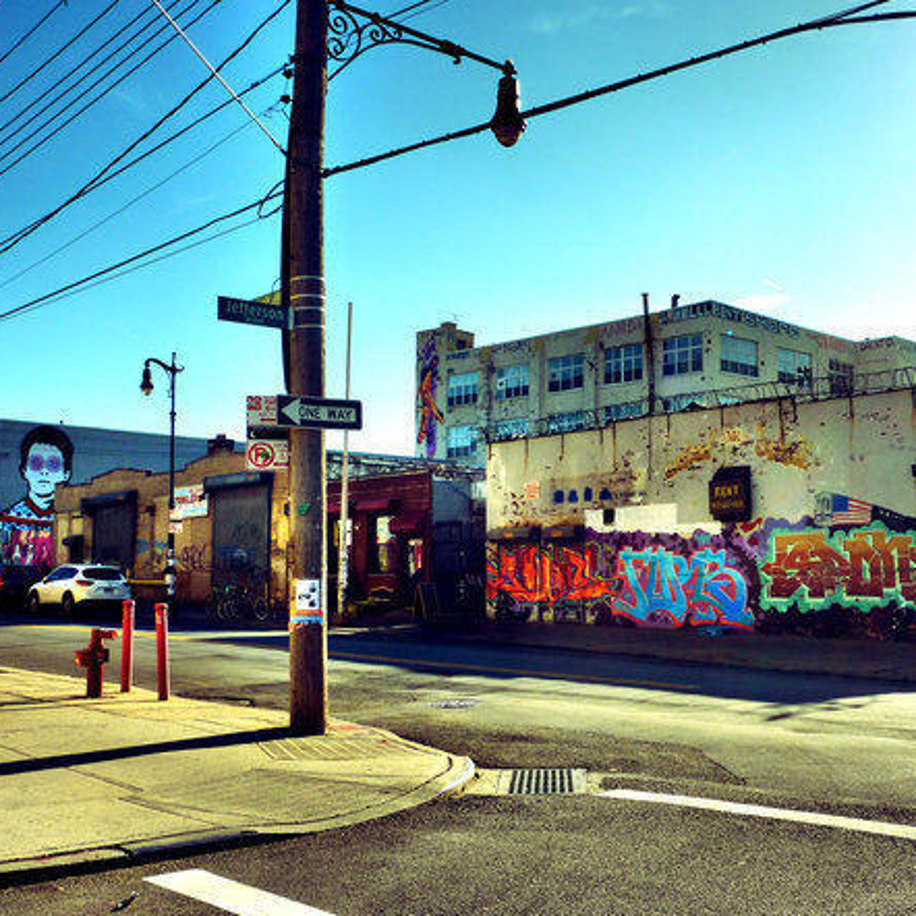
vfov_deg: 40.0
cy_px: 460
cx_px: 578
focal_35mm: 42
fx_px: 1257
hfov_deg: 39.7
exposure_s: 1/500
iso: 80
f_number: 5
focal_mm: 5.7
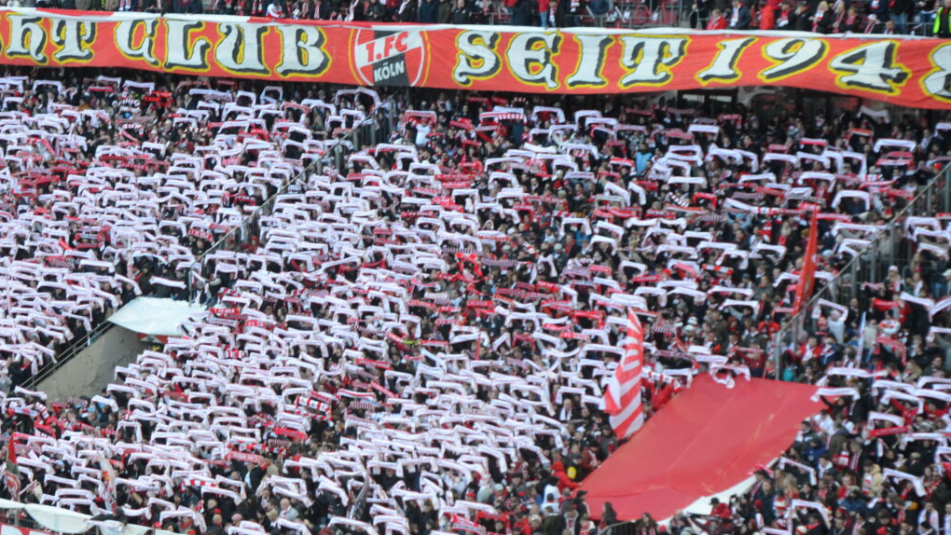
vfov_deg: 9.9
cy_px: 268
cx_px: 257
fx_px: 3102
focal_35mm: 123
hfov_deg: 17.3
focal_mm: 50
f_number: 5.6
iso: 400
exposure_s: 1/125
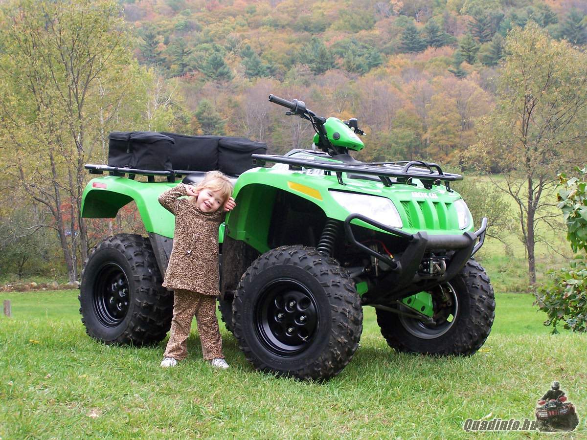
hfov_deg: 28.2
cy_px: 220
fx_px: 1170
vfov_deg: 21.3
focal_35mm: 69
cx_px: 294
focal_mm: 11.5
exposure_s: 1/90
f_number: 3.2
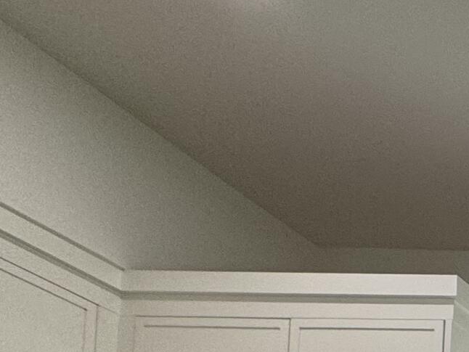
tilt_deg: +2.1
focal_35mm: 65
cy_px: 724
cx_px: 1031
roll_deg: -1.0
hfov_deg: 17.0
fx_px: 881
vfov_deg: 16.5
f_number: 2.2
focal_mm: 2.22
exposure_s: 1/120
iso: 100
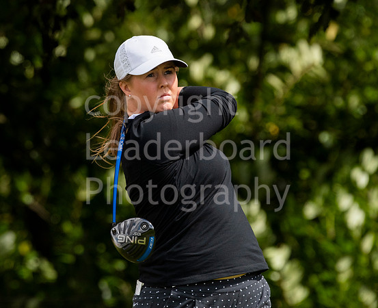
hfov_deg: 2.8
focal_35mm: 682
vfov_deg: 2.3
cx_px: 135
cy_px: 151
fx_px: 7684
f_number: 6.3
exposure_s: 1/2000
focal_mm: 380
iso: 800
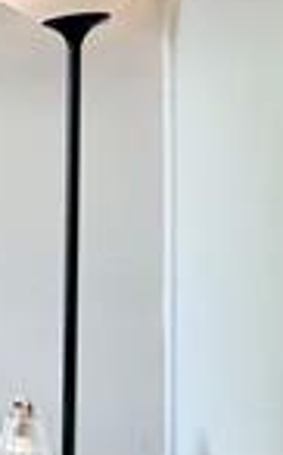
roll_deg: -0.8
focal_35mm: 65
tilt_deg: +0.2
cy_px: 251
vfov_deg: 31.5
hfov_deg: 10.1
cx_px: -666
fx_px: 804
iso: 640
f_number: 2.2
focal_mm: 2.22
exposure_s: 1/120
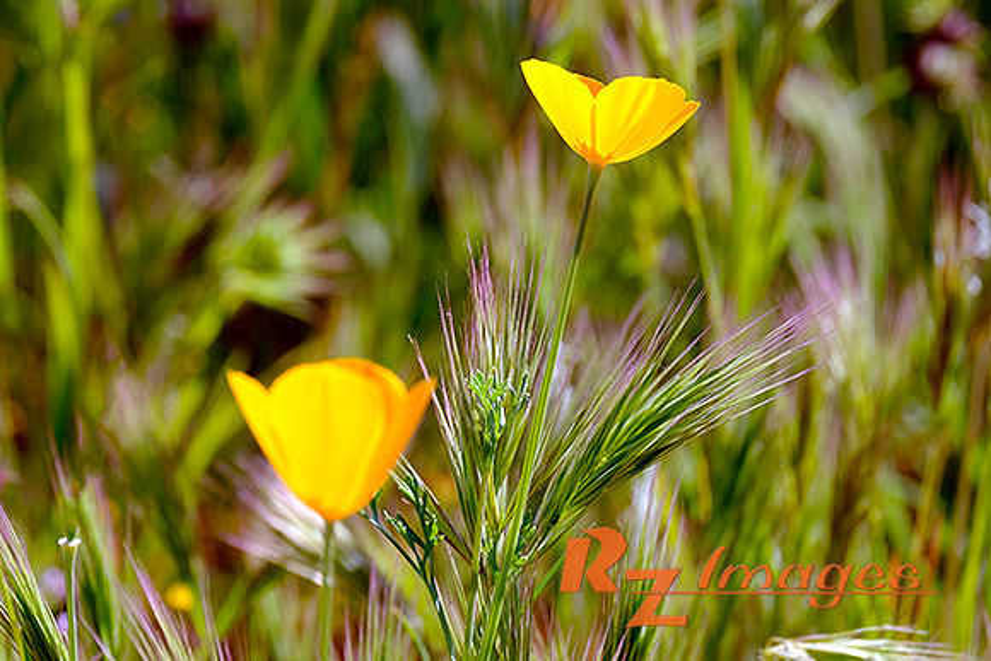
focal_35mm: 234
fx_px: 6443
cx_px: 496
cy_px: 330
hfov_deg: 8.8
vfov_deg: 5.9
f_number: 8
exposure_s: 1/160
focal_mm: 156.1
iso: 200
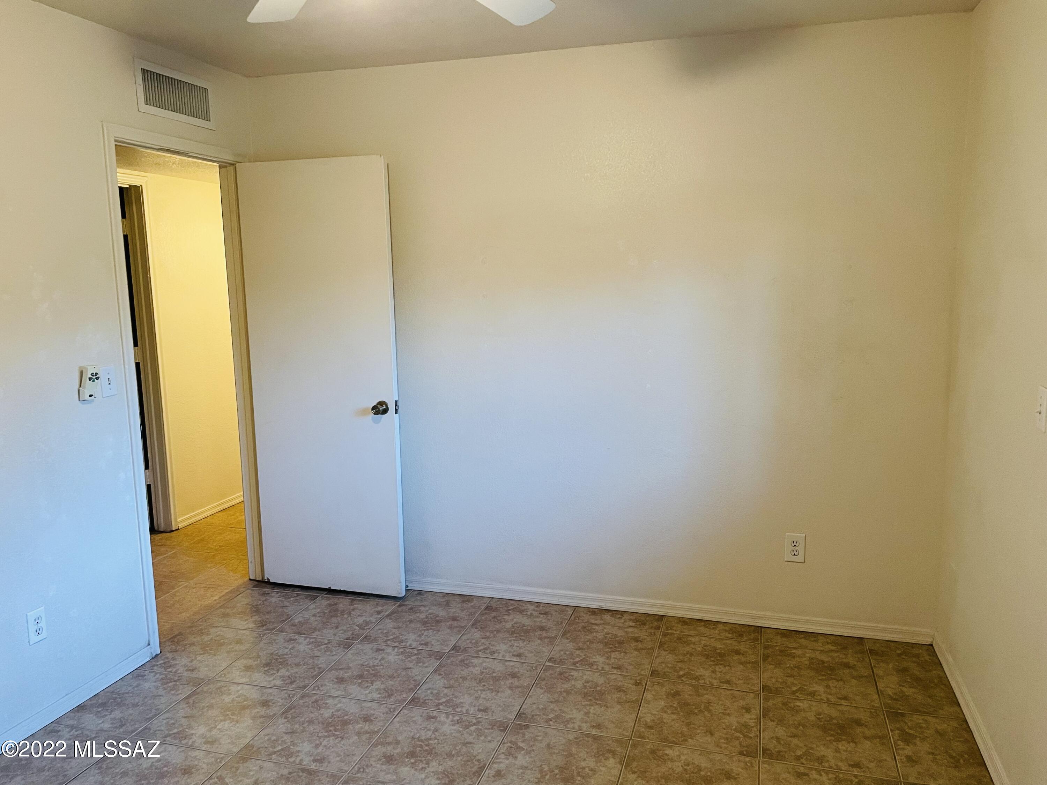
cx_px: 524
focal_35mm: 26
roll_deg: +1.2
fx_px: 786
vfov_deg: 53.1
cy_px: 392
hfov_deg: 67.3
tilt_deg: -8.7
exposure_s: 1/60
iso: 400
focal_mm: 4.2
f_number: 1.6
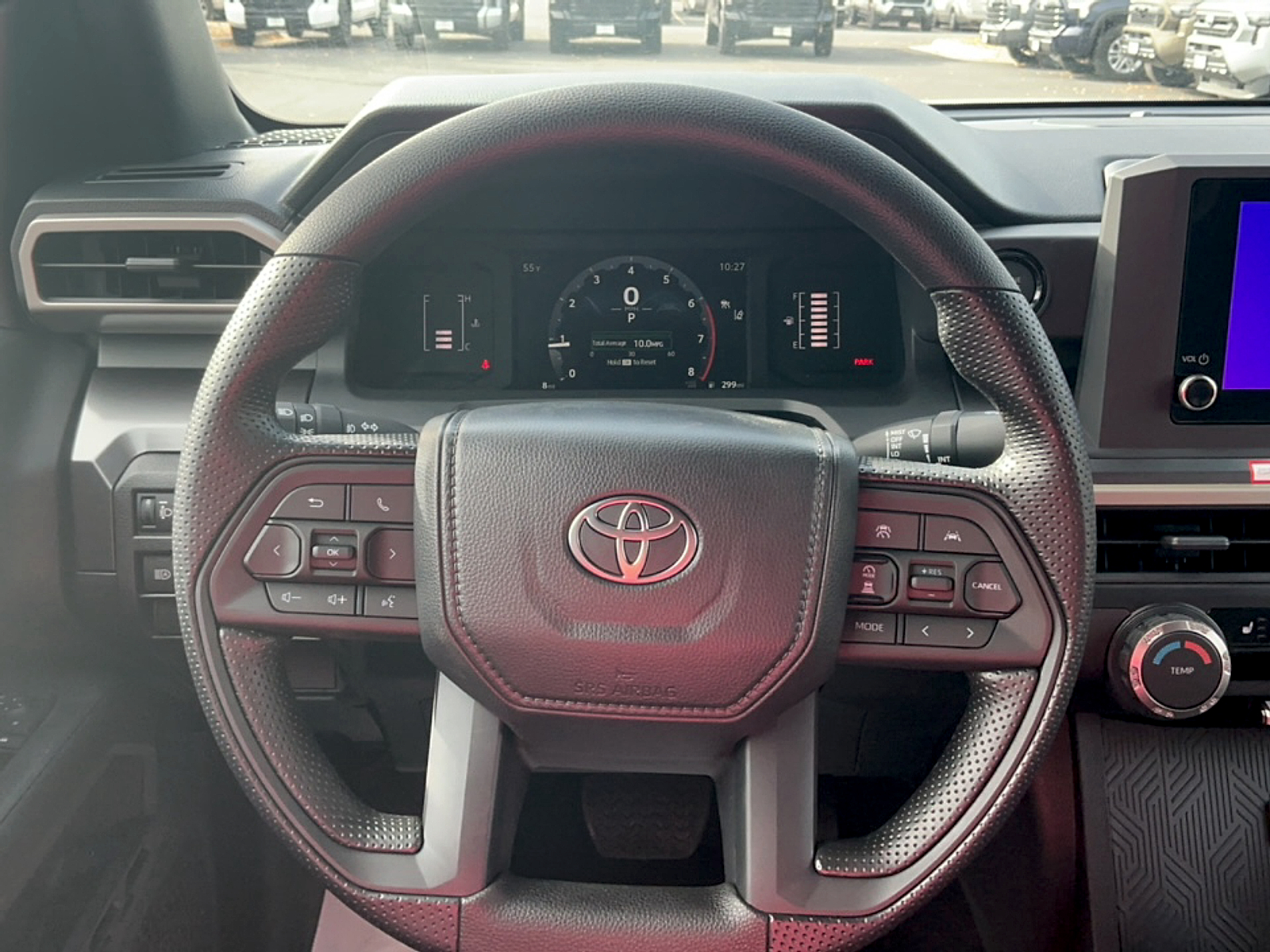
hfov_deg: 60.0
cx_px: 635
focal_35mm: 30
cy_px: 476
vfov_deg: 46.8
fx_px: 1101
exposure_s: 1/120
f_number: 1.8
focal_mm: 3
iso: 50
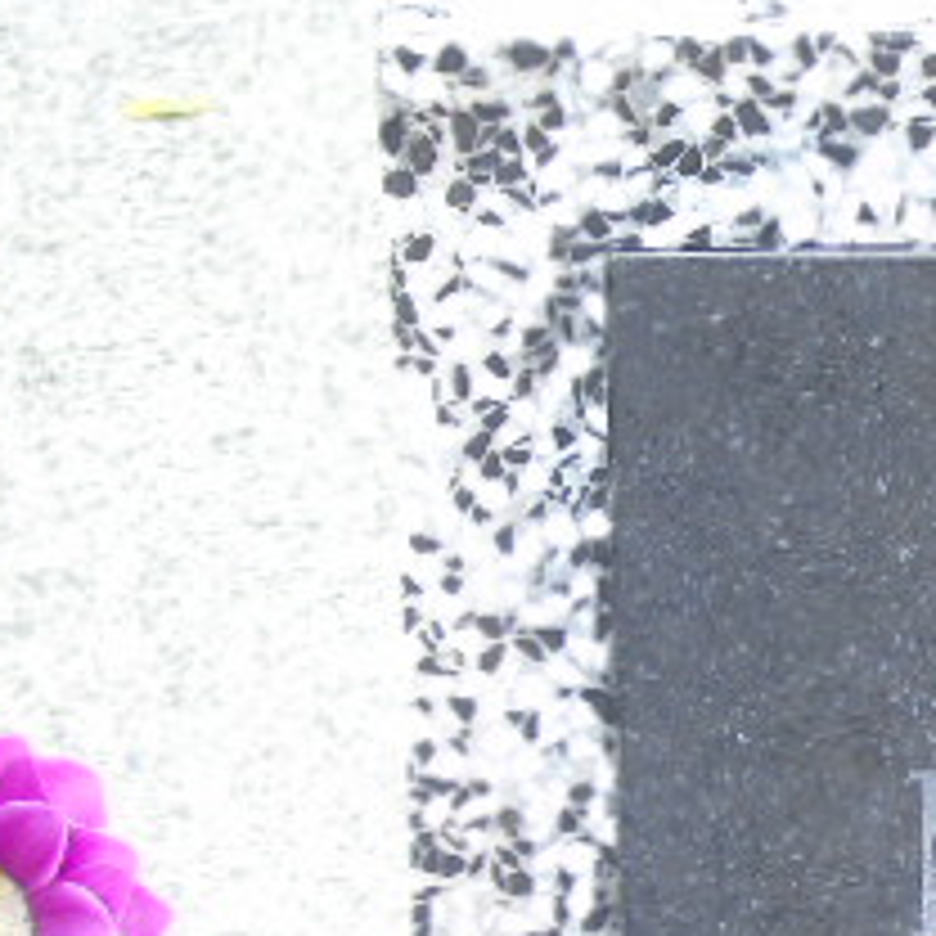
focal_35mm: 338
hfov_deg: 5.1
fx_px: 10340
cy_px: 886
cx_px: 1382
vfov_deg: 5.2
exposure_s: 1/30
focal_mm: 22
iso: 100
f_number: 4.6
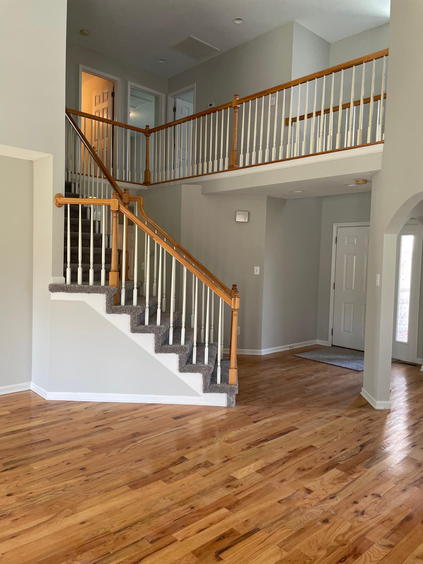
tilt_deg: -3.3
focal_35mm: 26
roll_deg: -1.8
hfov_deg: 53.1
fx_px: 424
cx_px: 212
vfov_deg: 67.3
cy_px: 282
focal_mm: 4.2
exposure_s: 1/104
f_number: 1.6
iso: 125
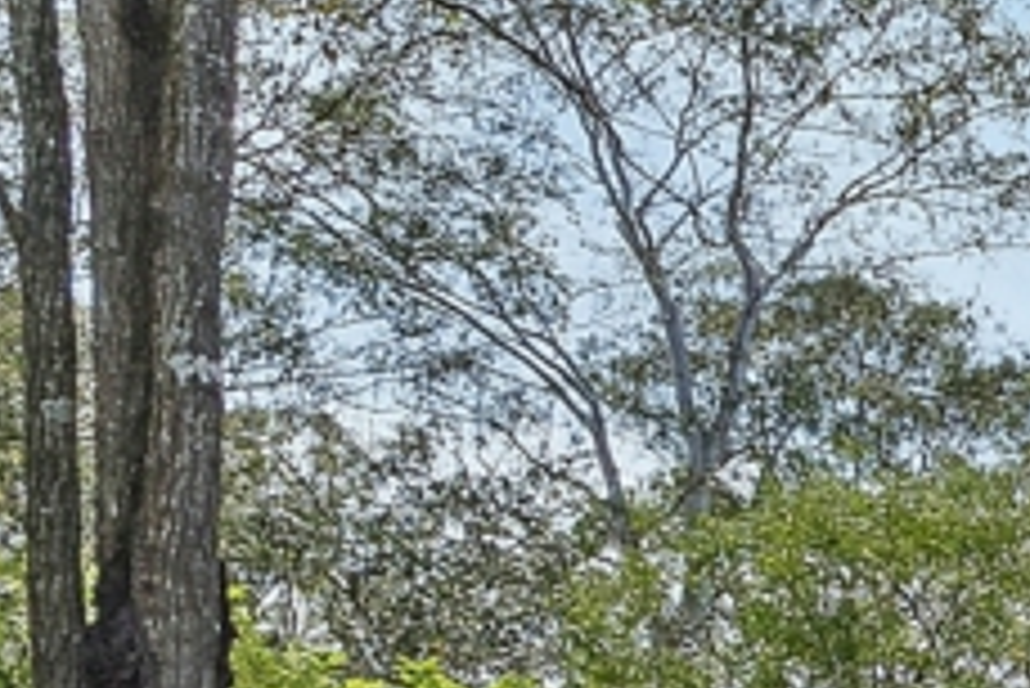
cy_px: 1237
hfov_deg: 9.7
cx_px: 3549
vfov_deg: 10.8
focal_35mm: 119
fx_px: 3407
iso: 400
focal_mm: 17
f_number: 11
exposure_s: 1/320
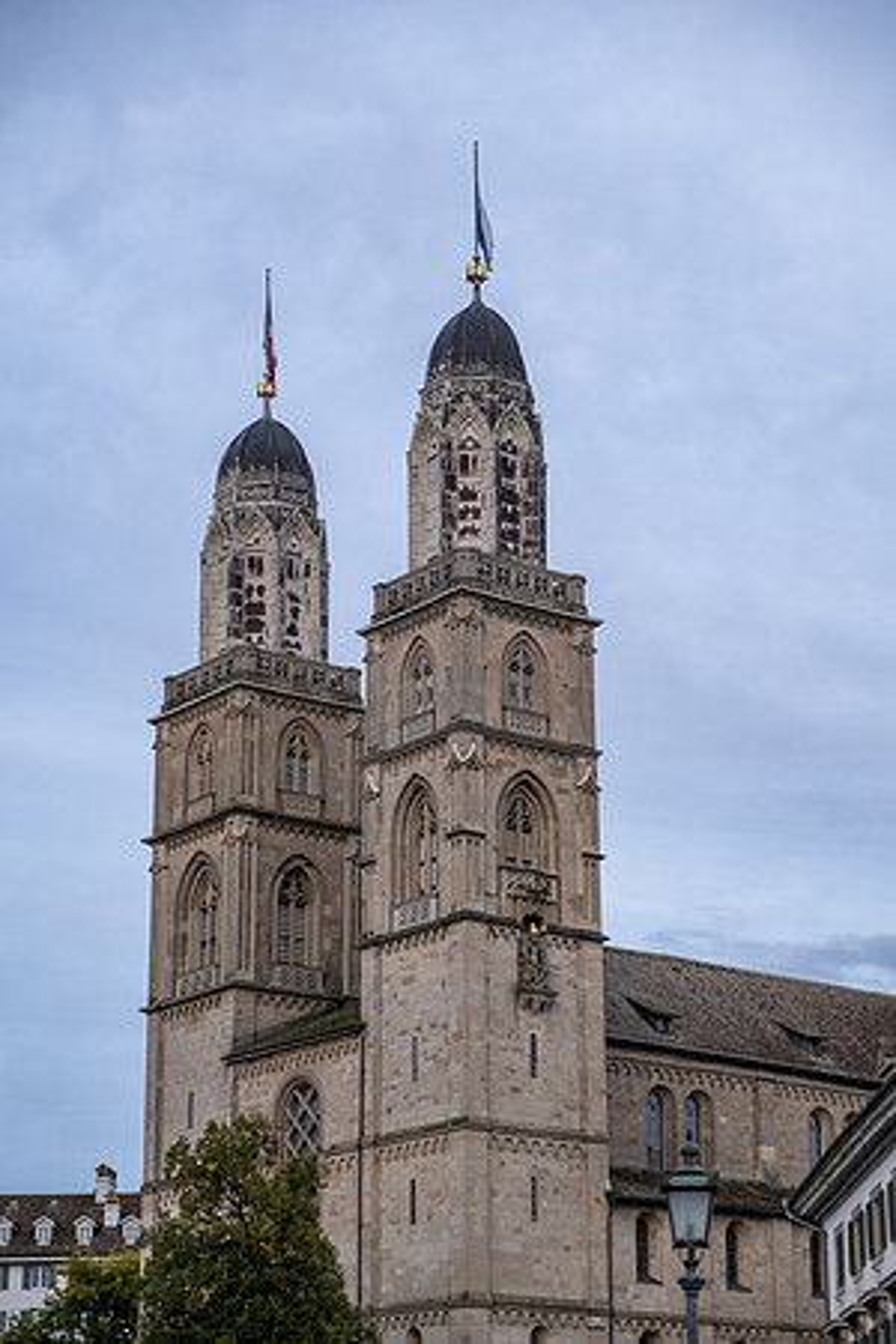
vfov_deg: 27.0
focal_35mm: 75
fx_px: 2800
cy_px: 672
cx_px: 448
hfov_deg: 18.2
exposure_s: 1/180
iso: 160
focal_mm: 50
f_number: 3.2
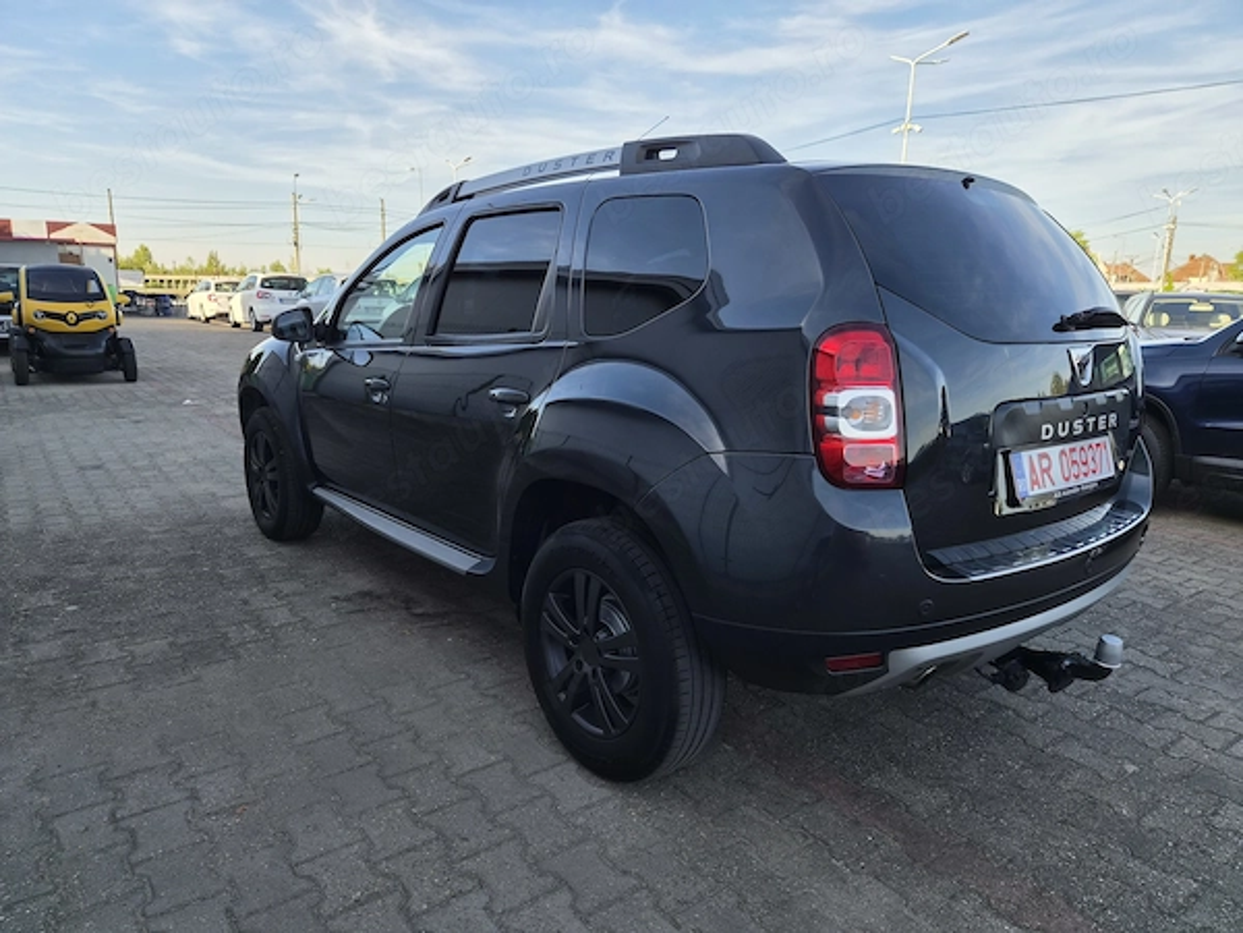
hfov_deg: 73.9
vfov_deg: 58.9
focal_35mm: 23
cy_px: 466
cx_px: 622
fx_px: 826
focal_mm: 5.4
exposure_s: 1/1380
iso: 50
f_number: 1.8
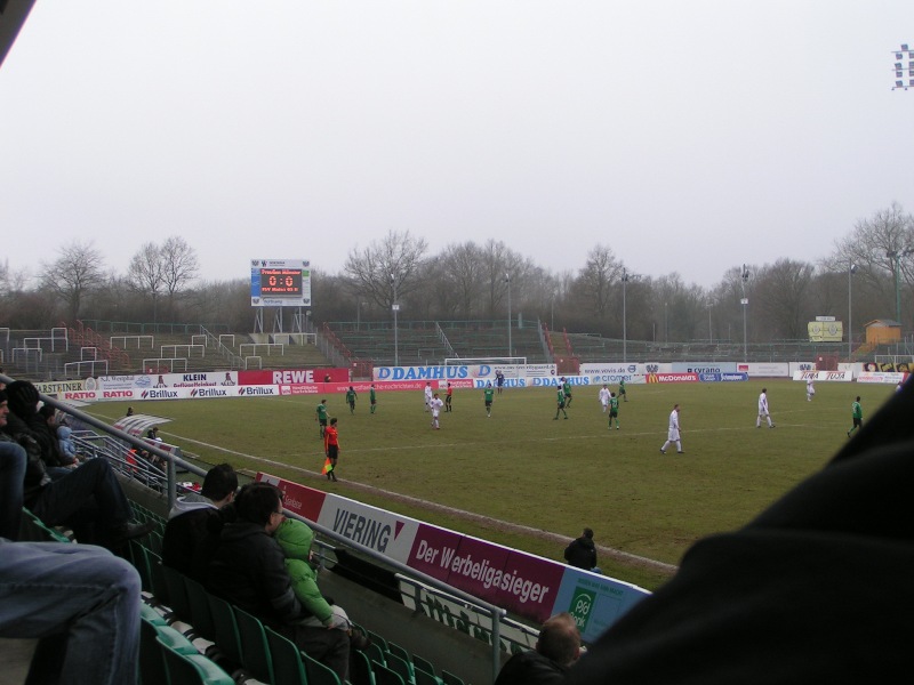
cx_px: 457
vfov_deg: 30.9
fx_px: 1241
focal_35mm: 47
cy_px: 342
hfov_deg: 40.4
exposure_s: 1/100
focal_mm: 7.3
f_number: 4
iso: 50
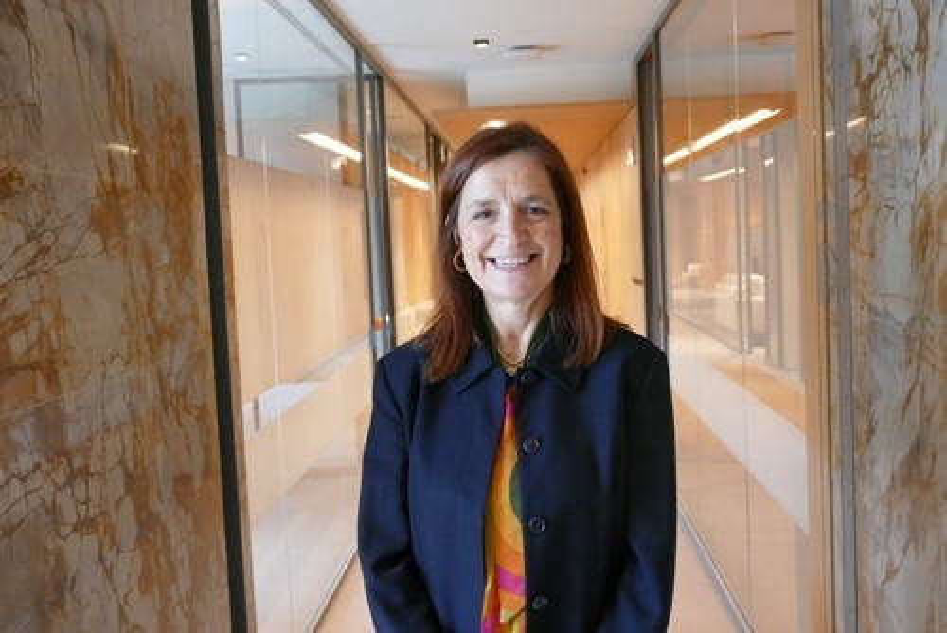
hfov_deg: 48.4
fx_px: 1053
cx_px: 474
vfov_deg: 33.4
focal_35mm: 40
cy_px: 316
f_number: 3.2
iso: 1250
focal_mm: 14.76
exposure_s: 1/80
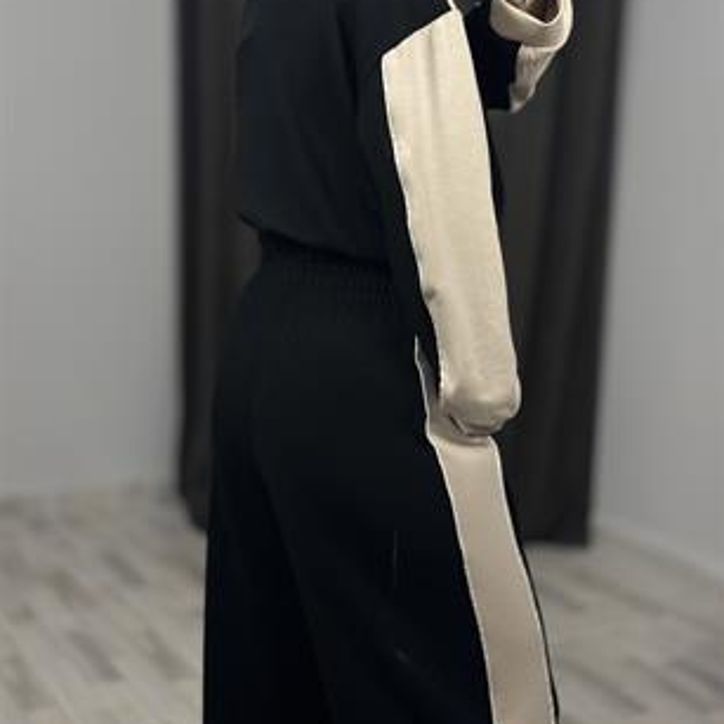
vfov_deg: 30.0
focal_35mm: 57
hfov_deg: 30.0
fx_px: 1349
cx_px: 363
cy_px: 301
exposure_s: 1/100
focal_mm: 6.86
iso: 125
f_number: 1.78
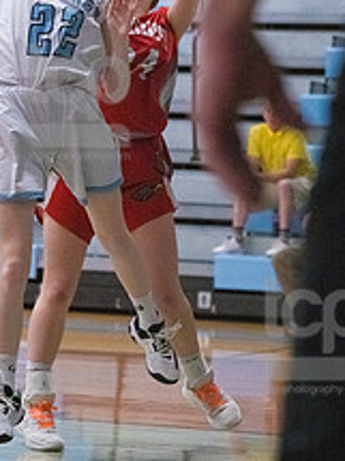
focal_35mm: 185
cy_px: 103
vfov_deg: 10.7
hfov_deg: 8.0
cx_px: 79
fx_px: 2461
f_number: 4
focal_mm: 92
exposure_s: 1/1600
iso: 8000
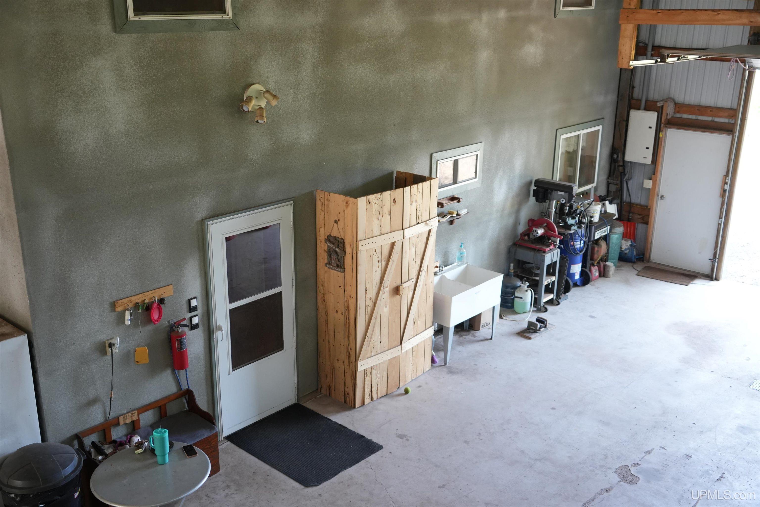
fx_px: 760
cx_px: 380
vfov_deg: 36.9
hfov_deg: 53.1
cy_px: 254
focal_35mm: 36
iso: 1600
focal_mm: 36
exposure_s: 1/160
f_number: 4
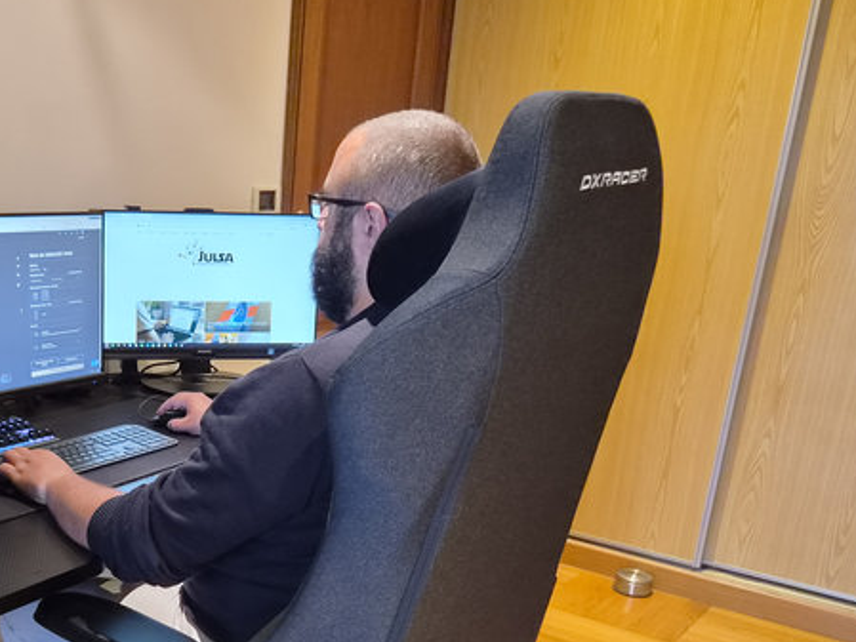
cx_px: 153
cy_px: 514
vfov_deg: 34.1
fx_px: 1014
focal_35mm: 41
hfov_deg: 43.3
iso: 800
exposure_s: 1/100
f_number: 1.8
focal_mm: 5.4
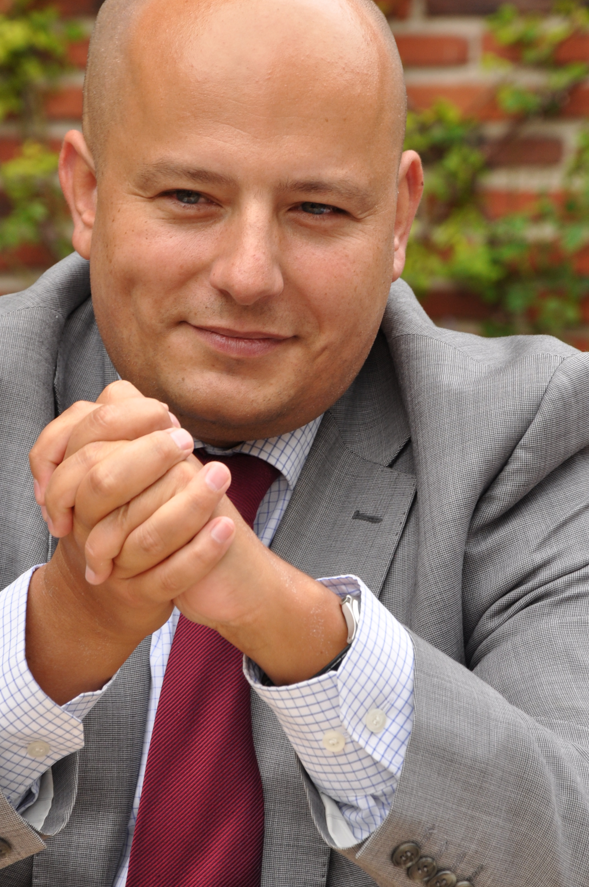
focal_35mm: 236
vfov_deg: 8.7
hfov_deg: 5.8
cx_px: 253
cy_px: 350
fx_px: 5800
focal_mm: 105
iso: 250
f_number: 9
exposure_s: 1/100
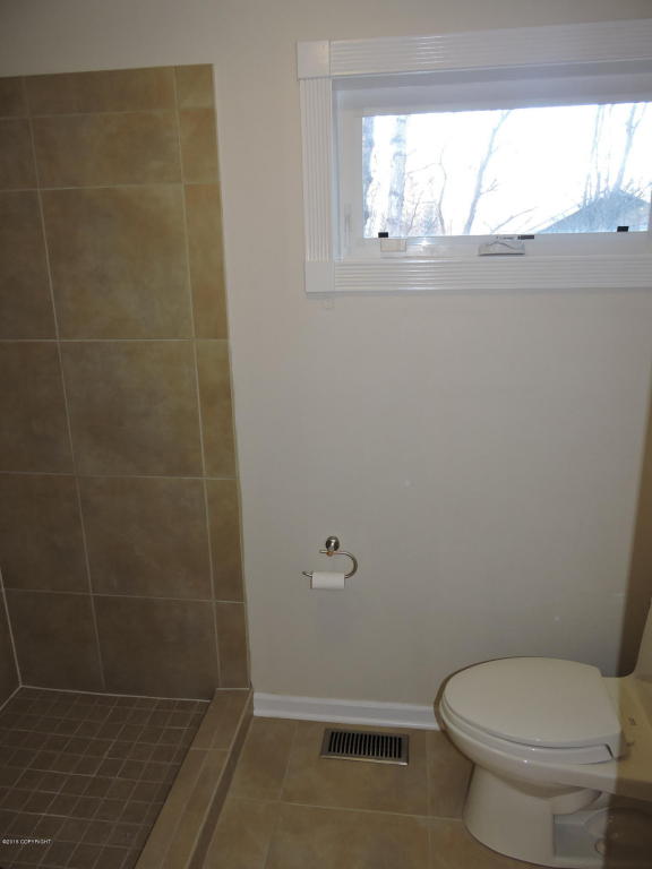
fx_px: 603
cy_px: 434
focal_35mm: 24
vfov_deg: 71.6
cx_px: 326
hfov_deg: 56.8
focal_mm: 4.3
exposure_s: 1/30
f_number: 3.3
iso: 200
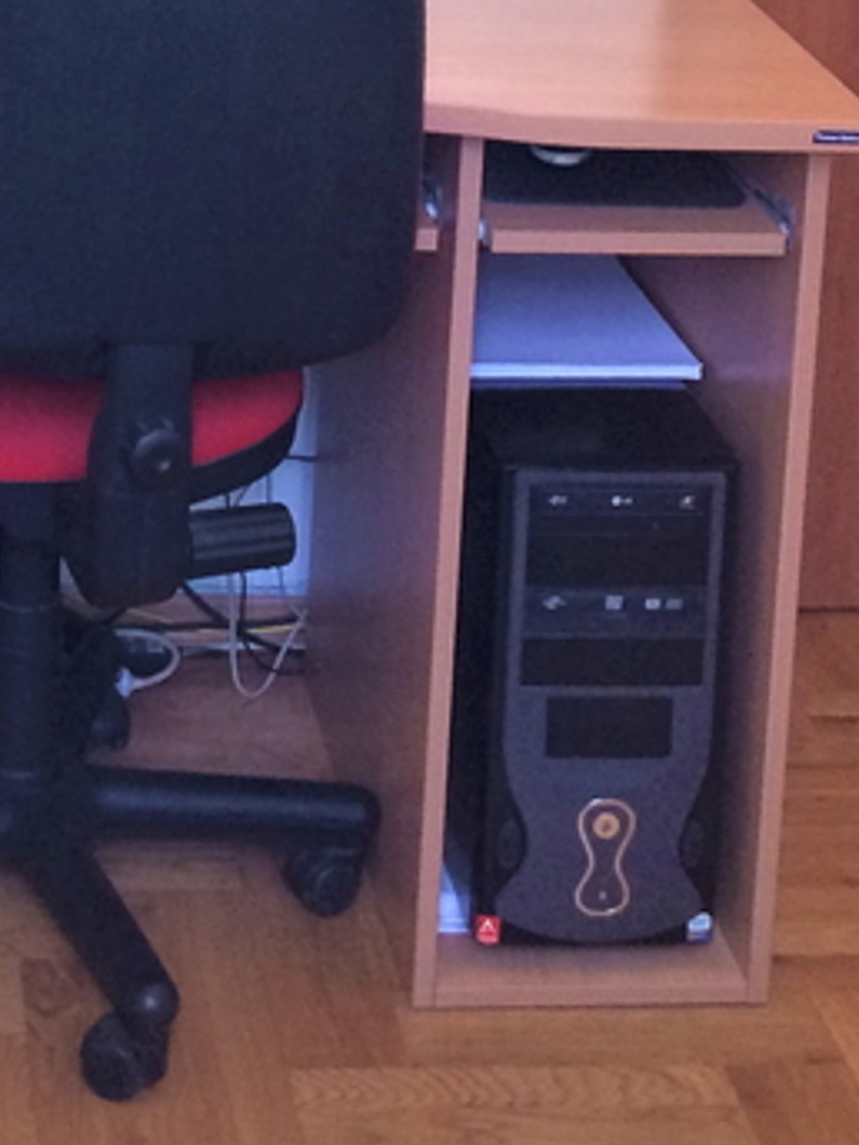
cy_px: -300
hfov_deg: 16.1
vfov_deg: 20.0
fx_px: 3011
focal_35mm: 91
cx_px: 137
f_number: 2.2
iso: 80
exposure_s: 1/33
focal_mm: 4.15
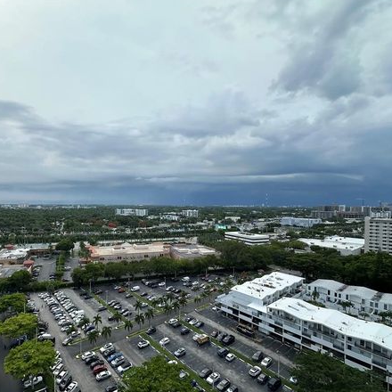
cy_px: 207
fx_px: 231
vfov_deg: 80.7
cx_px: 137
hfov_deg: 78.6
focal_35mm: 18
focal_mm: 2.22
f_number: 2.2
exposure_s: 1/296
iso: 40
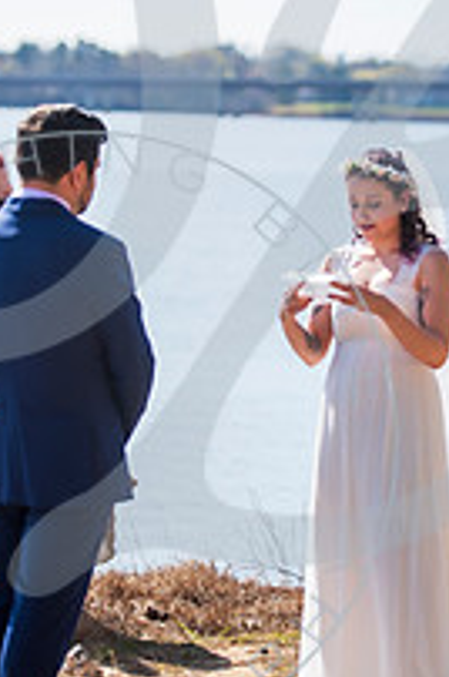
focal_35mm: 212
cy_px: 188
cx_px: 238
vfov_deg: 9.7
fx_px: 3980
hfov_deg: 6.5
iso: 100
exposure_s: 1/1000
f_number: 2.8
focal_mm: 95
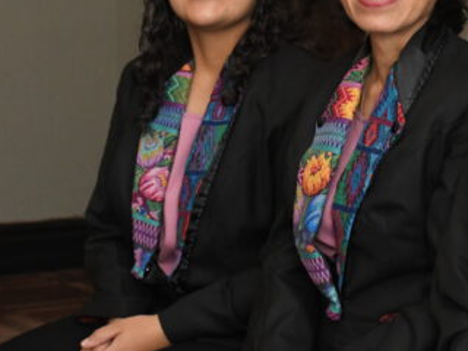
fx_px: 1460
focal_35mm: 108
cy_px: 80
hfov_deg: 18.0
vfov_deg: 13.7
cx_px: 382
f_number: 8
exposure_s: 1/160
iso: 4000
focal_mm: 40
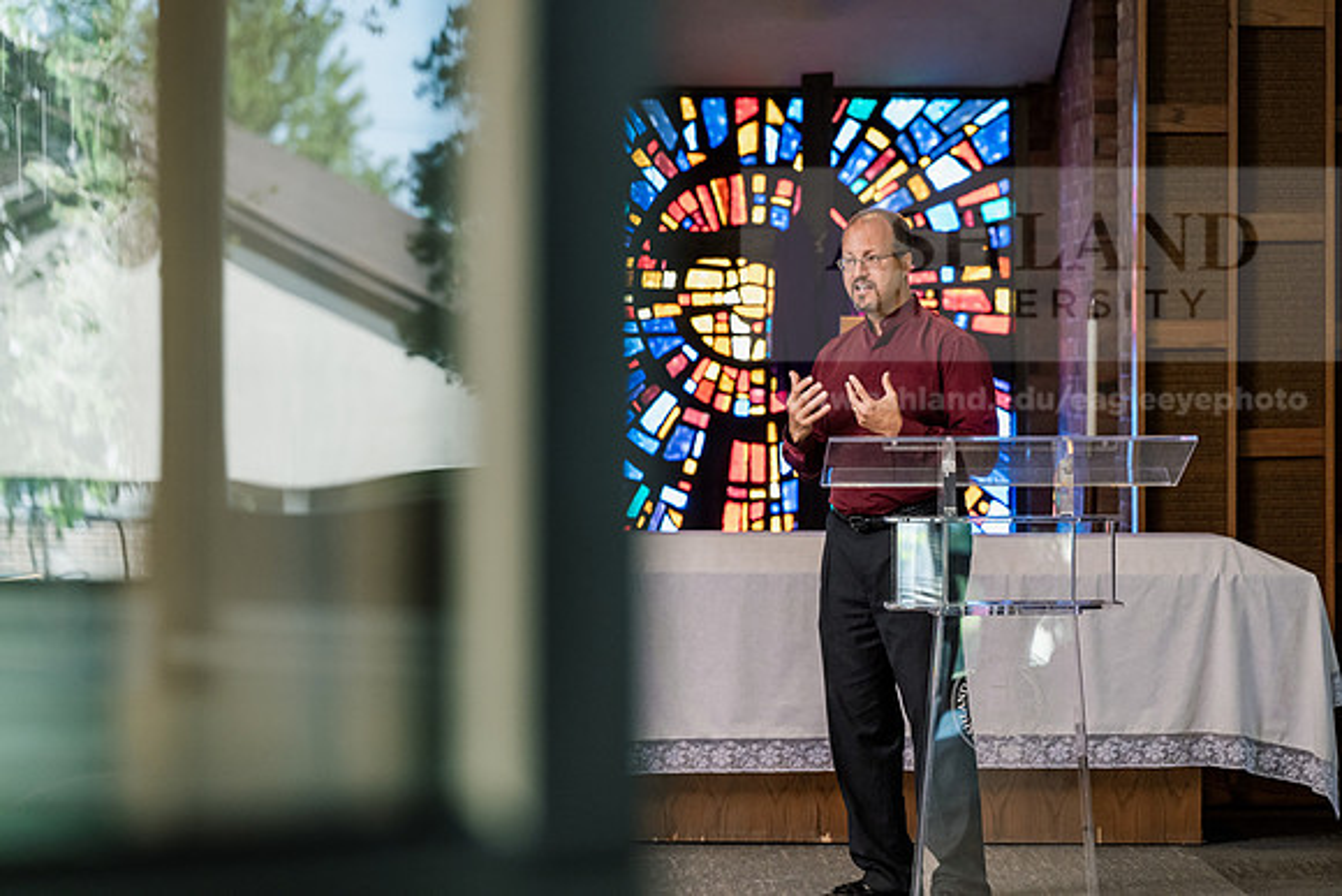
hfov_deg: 14.7
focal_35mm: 140
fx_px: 5220
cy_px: 448
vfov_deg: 9.8
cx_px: 671
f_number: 3.5
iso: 2000
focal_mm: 140
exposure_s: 1/200
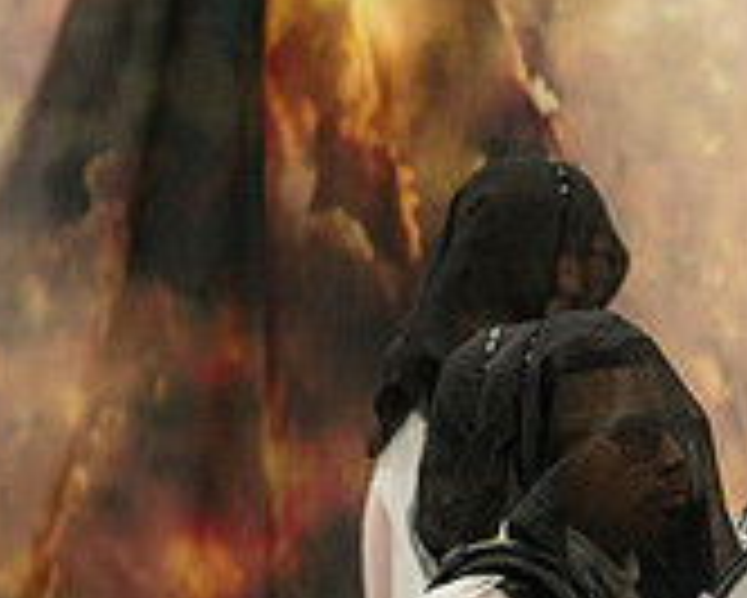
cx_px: 750
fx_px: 15994
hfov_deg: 2.7
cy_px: 660
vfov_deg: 2.1
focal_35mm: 723
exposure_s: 1/500
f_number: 4
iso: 2200
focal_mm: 200
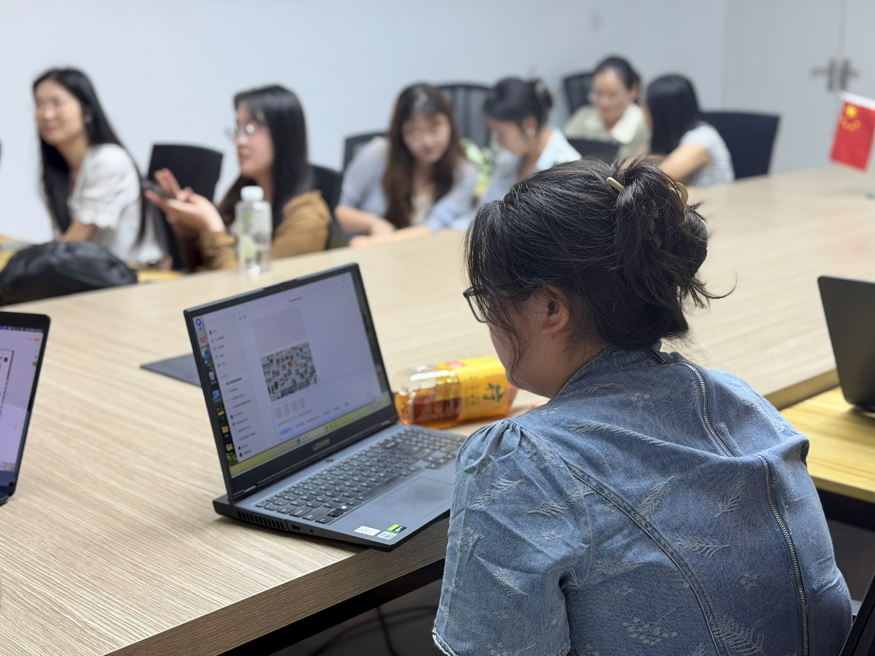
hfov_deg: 38.9
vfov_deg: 29.7
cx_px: 432
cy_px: 331
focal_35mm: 49
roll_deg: +1.0
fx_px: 1239
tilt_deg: -14.0
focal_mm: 6.76
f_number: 1.78
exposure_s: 1/50
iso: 64
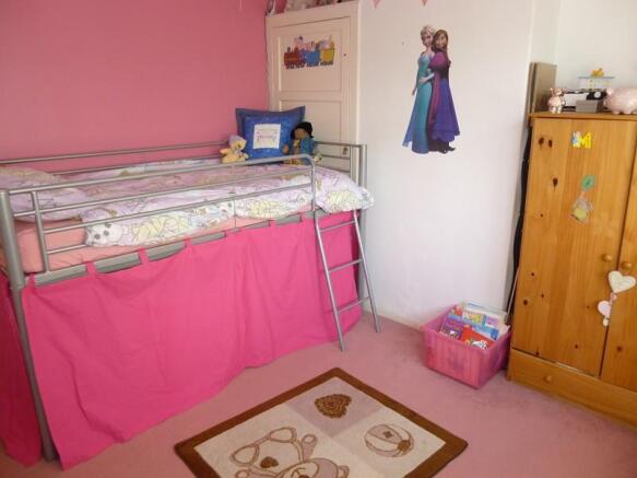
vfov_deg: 54.9
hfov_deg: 69.4
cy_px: 239
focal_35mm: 25
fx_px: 460
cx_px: 318
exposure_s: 1/60
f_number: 3.1
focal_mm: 4.5
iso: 160
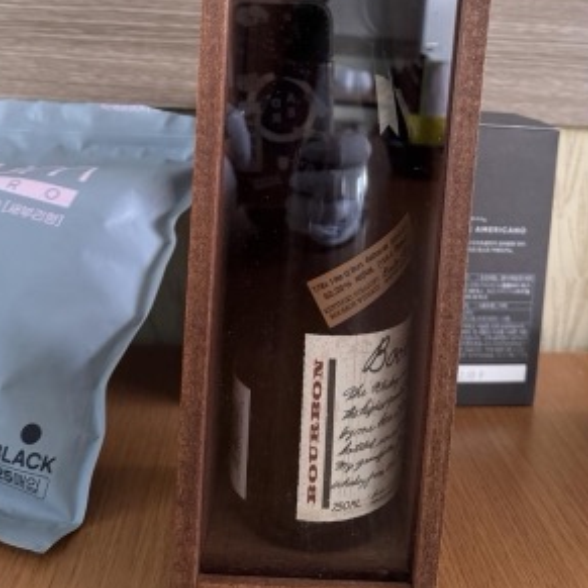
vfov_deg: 44.8
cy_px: 115
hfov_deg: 47.1
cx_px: 333
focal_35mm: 35
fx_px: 673
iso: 800
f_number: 1.78
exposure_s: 1/44
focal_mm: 6.76
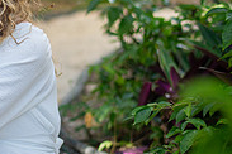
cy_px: 83
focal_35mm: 184
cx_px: -77
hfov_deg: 10.9
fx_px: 1186
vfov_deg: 7.5
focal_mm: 58
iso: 400
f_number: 2.2
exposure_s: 1/640
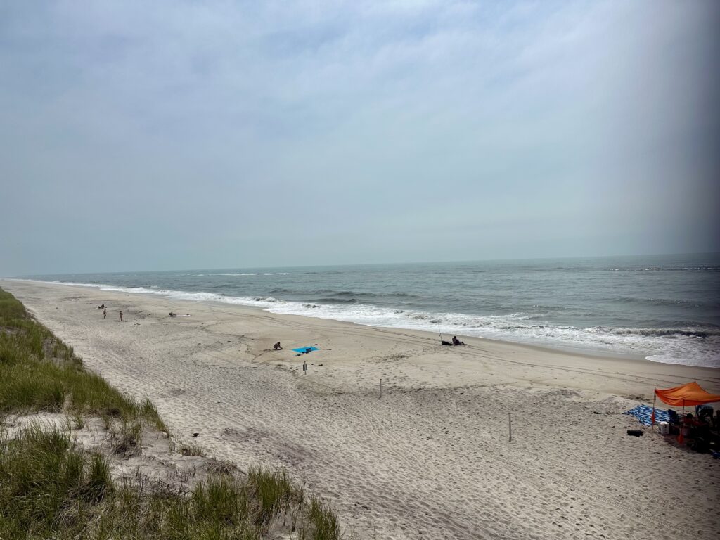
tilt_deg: -1.1
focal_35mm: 24
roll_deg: +1.4
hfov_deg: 71.6
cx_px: 360
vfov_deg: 56.8
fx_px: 499
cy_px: 270
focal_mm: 6.86
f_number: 1.78
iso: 64
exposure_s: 1/18519
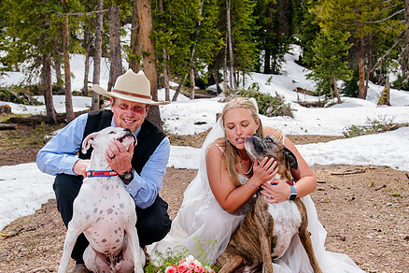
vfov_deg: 25.0
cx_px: 190
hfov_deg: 36.9
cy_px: 163
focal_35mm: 54
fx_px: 613
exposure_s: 1/200
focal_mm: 35
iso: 400
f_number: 6.3
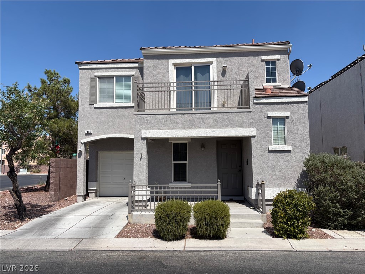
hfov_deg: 67.3
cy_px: 137
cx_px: 182
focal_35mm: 26
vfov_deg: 53.1
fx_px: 274
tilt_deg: +5.9
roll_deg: +0.7
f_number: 1.6
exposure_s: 1/4065
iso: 50
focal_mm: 5.96
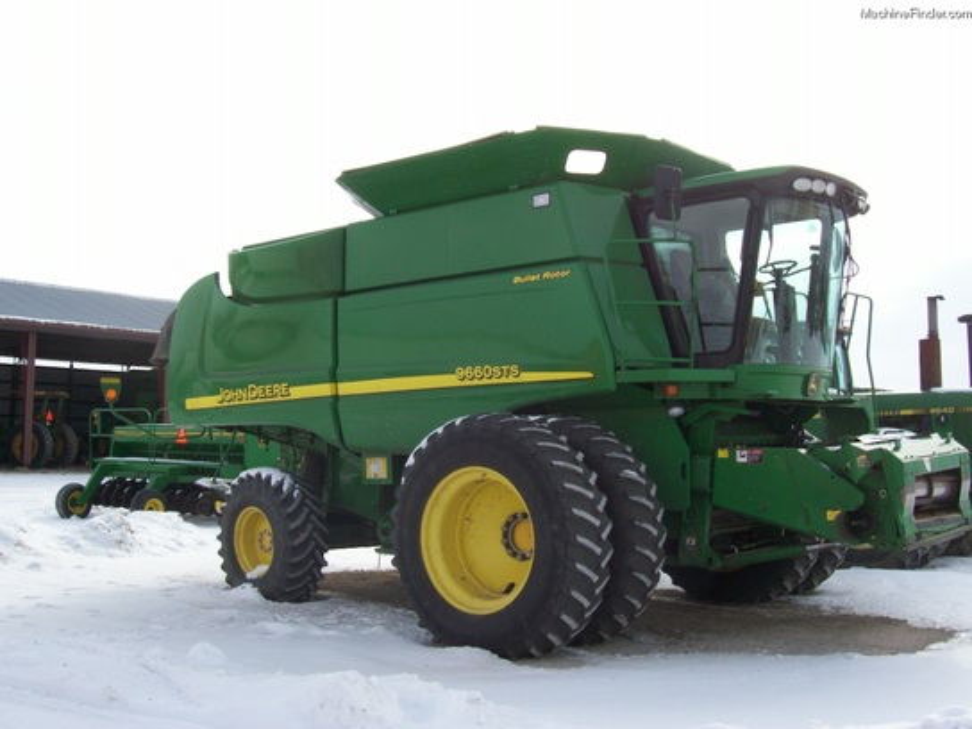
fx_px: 1179
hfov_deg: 44.8
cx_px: 486
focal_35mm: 42
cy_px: 364
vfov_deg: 34.3
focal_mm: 7
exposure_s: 1/354
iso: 80
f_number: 5.6
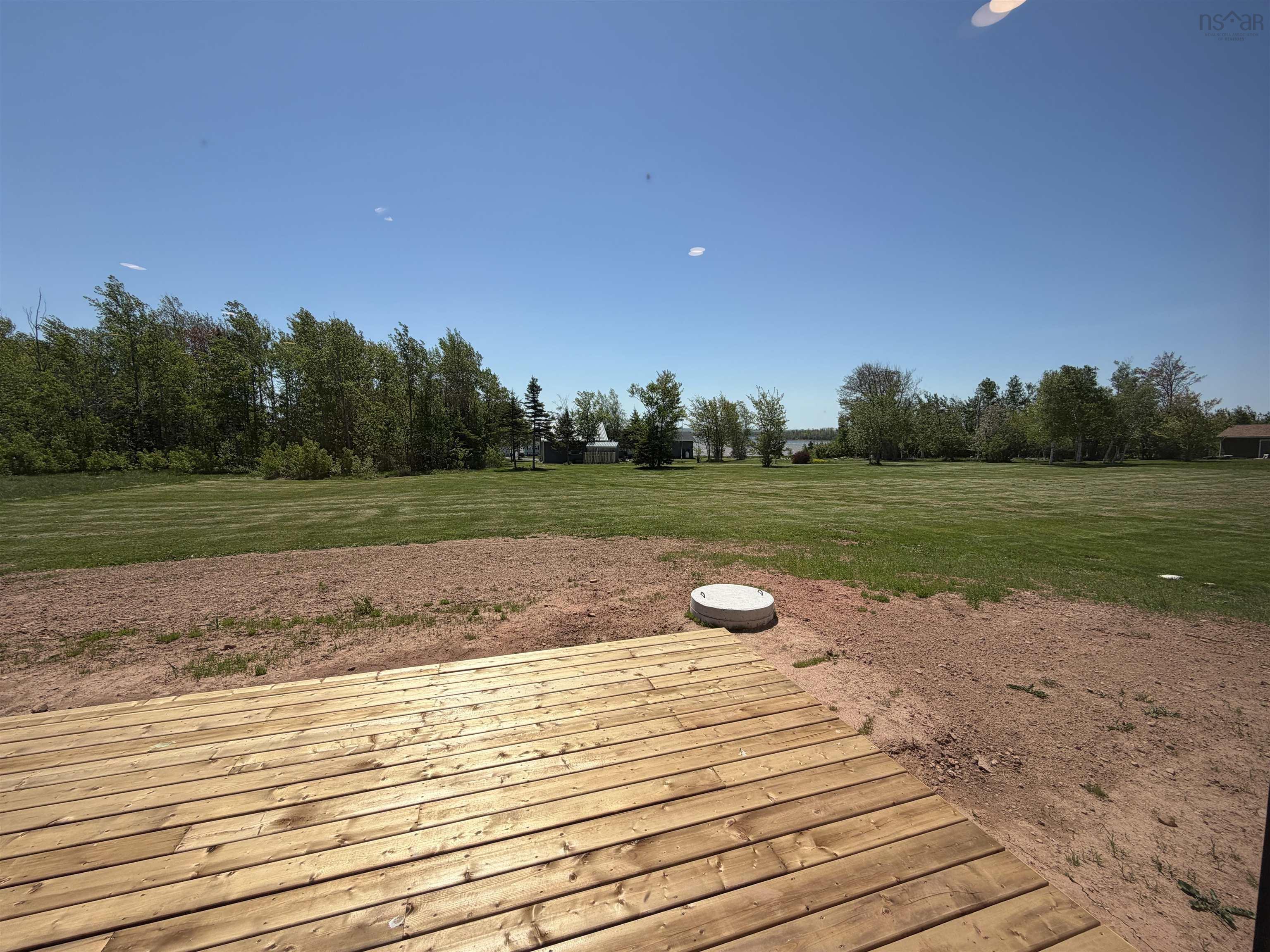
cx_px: 635
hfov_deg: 102.1
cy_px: 476
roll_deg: -0.2
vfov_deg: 85.7
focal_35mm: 14
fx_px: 514
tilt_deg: -4.0
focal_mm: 2.22
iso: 20
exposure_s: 1/1050
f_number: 2.2
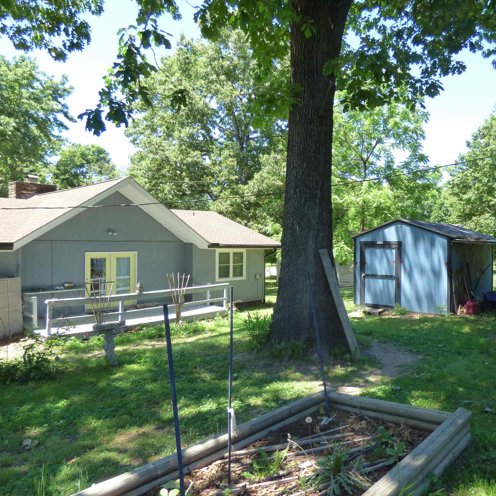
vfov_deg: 65.0
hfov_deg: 64.0
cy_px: 246
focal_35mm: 24
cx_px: 313
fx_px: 389
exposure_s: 1/400
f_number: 2.8
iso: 200
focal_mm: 3.59
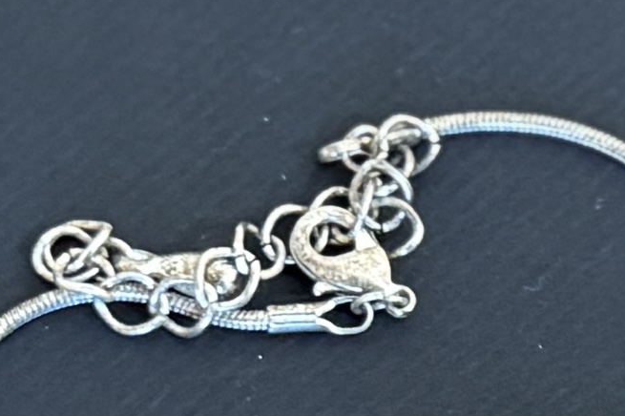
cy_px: 670
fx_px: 1249
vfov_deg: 16.7
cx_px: 713
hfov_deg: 25.7
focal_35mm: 72
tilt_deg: -61.7
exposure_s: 1/40
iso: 800
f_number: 1.78
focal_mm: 6.76
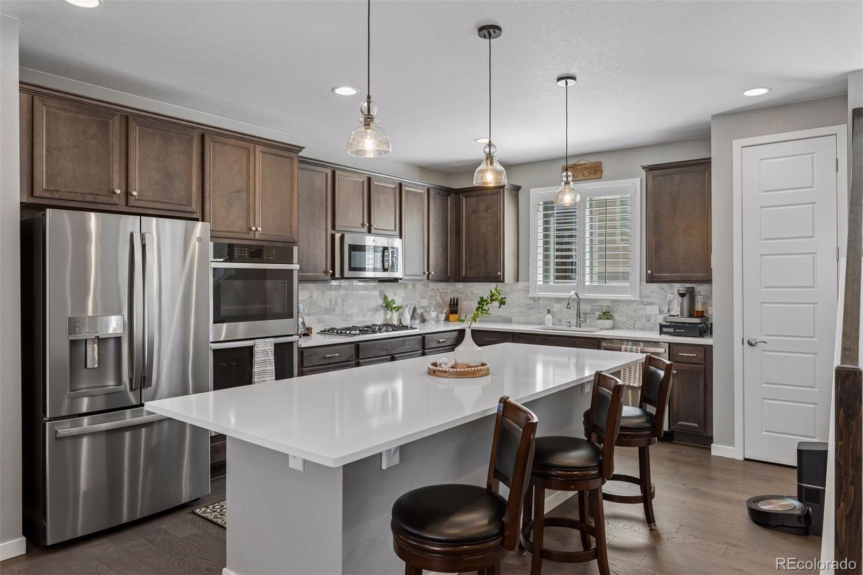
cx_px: 432
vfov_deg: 53.1
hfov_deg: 73.8
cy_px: 288
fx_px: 575
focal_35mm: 24
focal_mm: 24
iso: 400
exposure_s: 1/25
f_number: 9
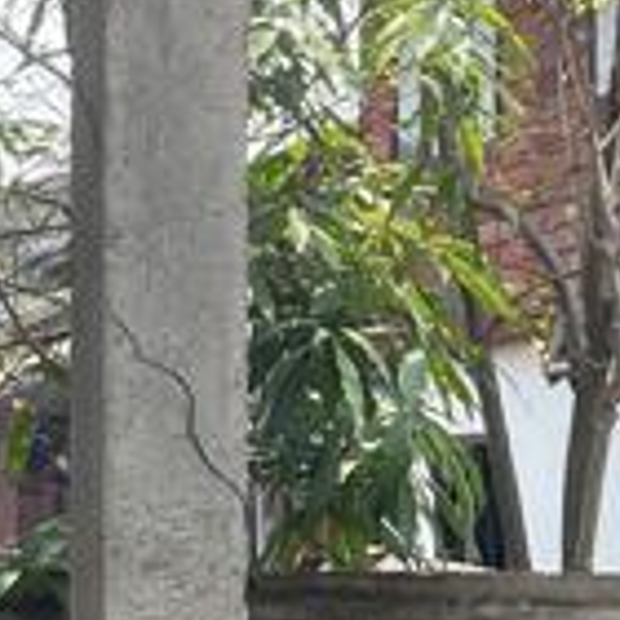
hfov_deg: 12.9
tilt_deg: +1.5
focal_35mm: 121
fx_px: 2452
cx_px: -536
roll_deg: -1.1
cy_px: 432
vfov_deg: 14.4
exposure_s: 1/666
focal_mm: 3
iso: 25
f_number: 1.8
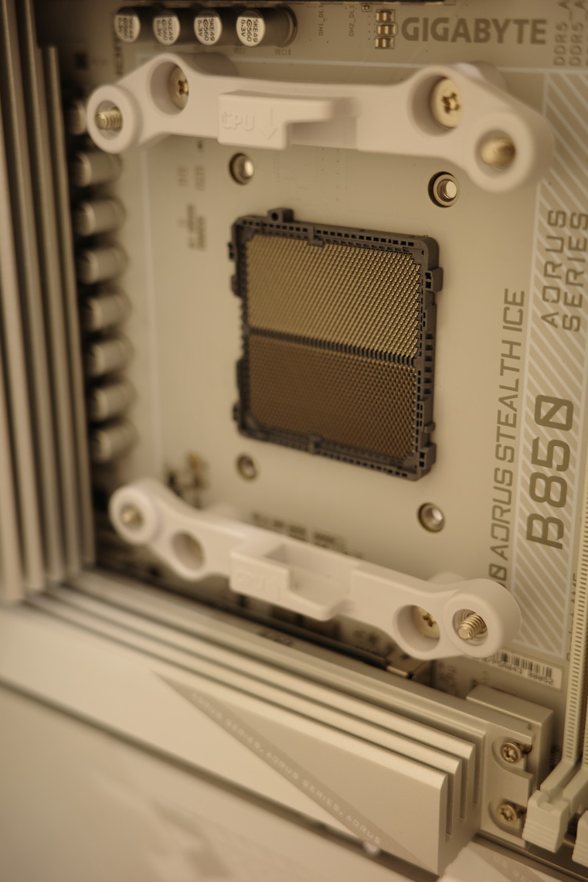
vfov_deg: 47.4
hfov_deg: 32.6
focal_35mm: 41
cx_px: 300
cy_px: 434
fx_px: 1004
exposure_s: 1/8
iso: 100
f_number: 2.8
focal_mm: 26
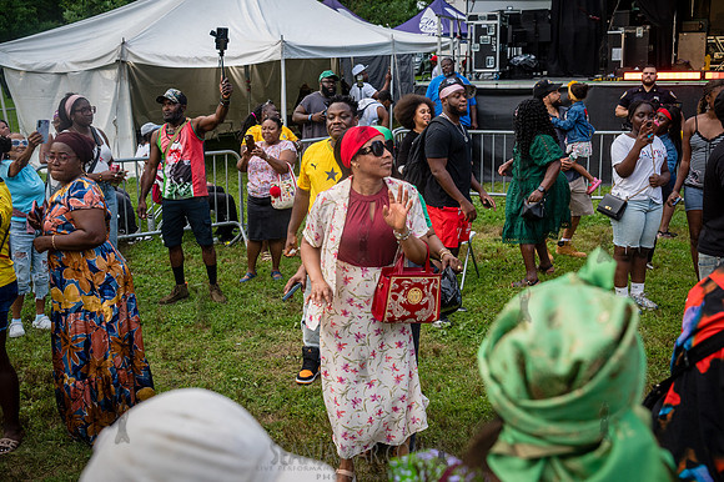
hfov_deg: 50.3
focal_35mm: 38
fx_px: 772
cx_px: 362
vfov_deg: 34.7
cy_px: 241
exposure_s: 1/1250
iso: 1000
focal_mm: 35
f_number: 4
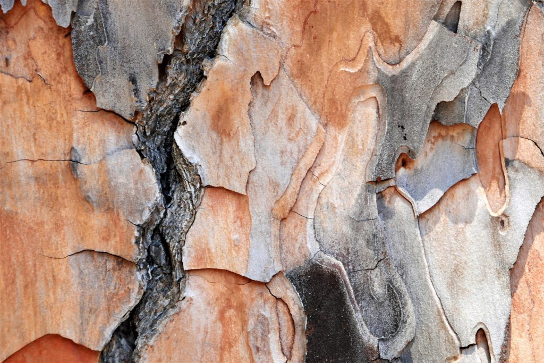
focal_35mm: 171
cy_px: 182
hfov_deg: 12.0
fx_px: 2584
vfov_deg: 8.0
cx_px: 272
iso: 160
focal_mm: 62.3
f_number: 5.9
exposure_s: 1/100
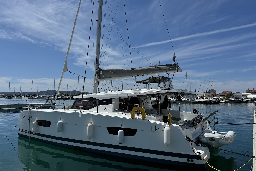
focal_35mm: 28
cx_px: 130
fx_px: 199
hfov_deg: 65.5
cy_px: 87
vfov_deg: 46.4
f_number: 1.78
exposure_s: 1/9009
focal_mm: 6.76
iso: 80
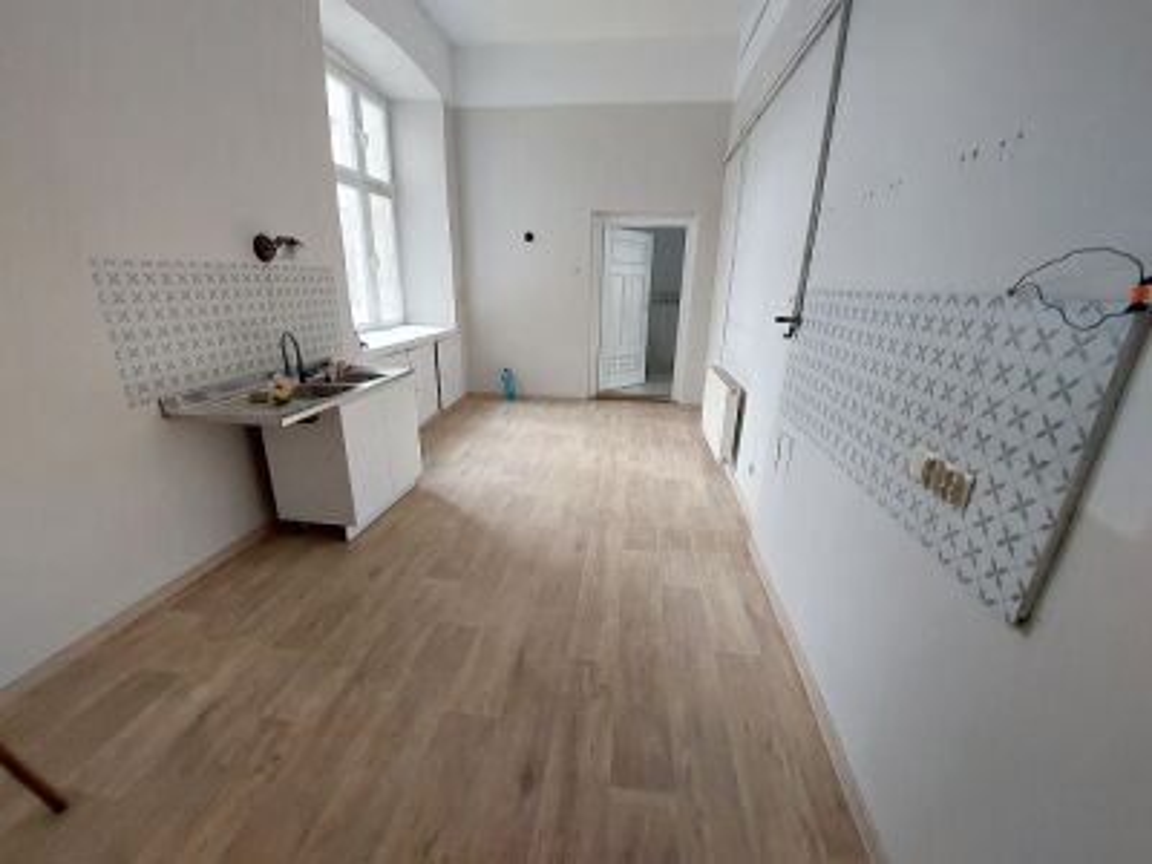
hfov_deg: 106.2
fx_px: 433
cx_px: 576
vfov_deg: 89.9
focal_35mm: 13
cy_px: 432
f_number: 2.2
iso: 125
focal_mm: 1.74
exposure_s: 1/50
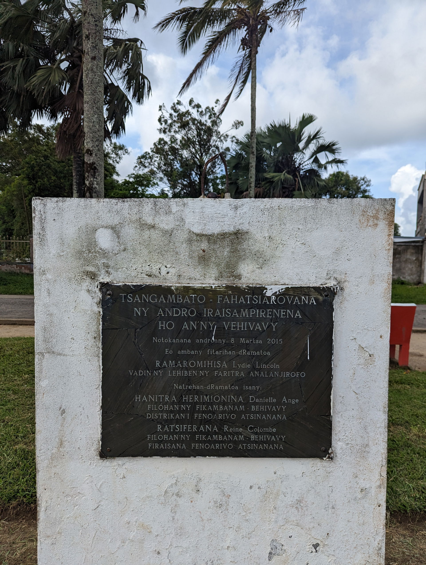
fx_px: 393
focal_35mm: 24
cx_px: 213
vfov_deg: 71.5
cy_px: 282
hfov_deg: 56.9
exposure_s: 1/1572
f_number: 1.85
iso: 49
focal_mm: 6.81
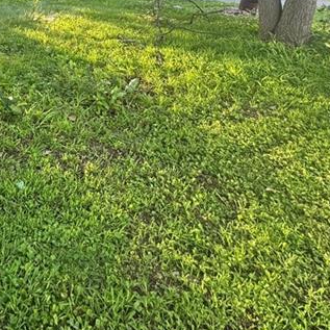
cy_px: -24
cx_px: 33
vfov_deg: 43.3
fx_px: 324
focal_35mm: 30
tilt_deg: -5.2
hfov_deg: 48.4
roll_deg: -0.1
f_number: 2.2
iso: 50
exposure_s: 1/99
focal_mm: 2.22
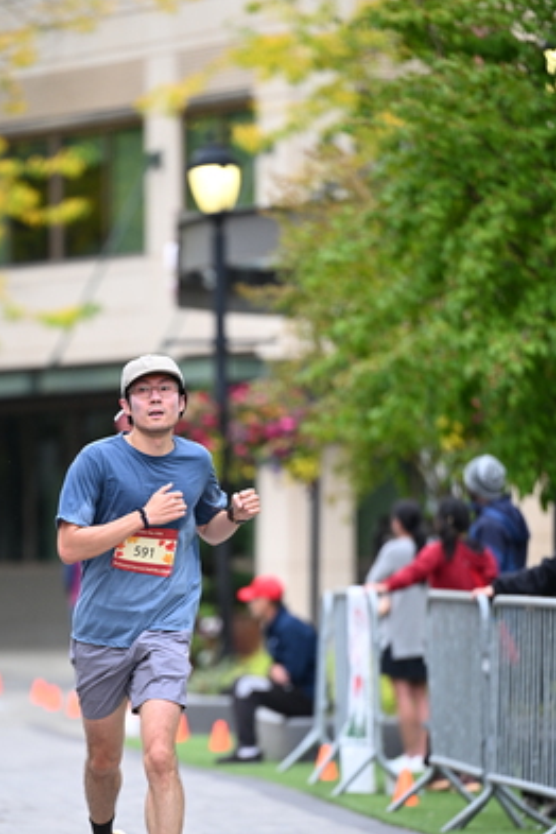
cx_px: 173
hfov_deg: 4.9
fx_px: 6486
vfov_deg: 7.4
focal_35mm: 280
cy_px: 558
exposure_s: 1/1250
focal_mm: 200
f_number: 2.8
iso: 1000
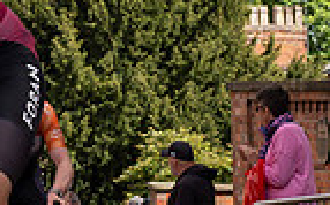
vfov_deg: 4.6
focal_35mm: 279
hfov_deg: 7.5
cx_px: -98
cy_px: -163
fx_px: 2506
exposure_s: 1/1000
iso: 125
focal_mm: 32
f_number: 5
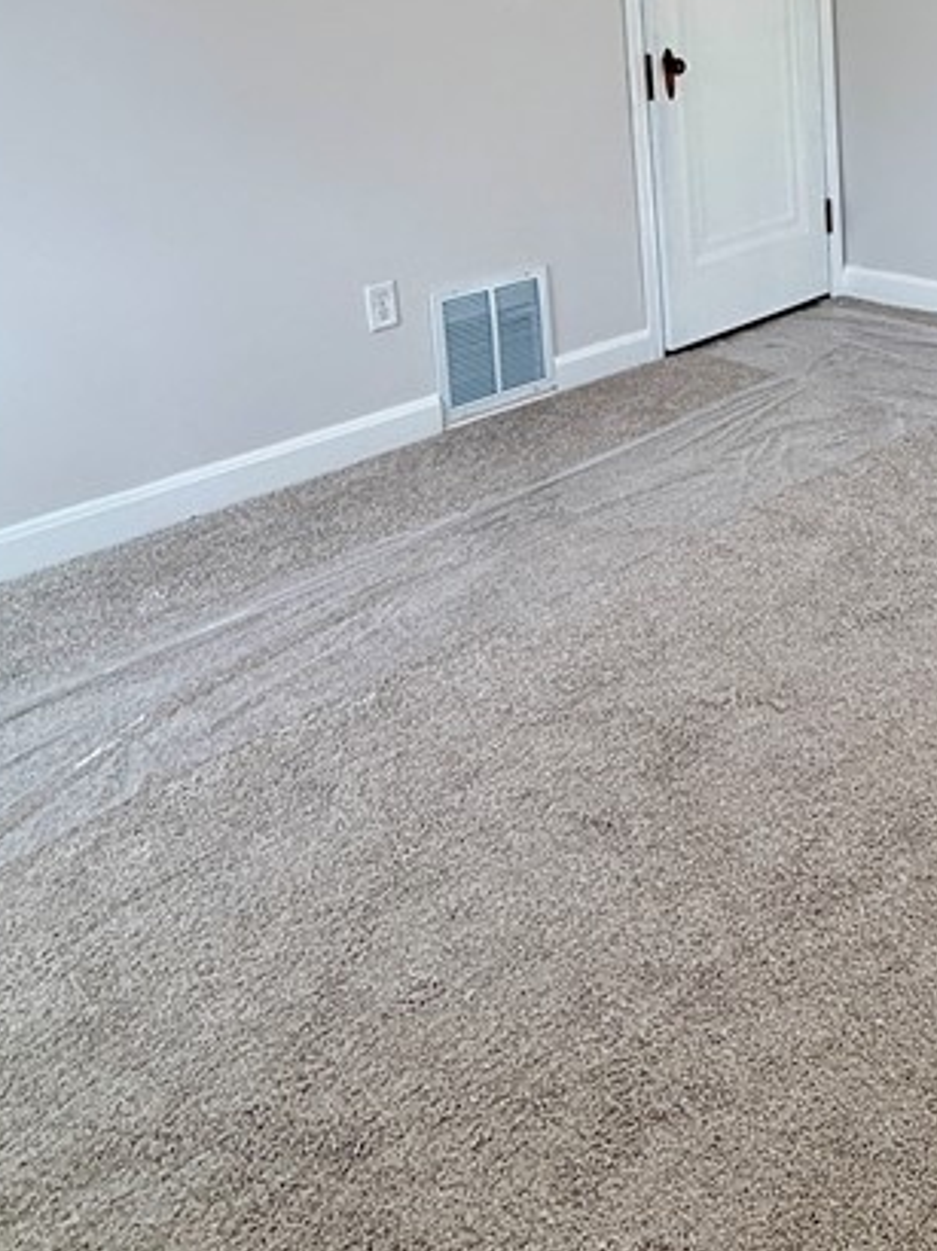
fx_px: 1265
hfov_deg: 37.4
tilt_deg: -6.3
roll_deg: +1.5
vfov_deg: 47.5
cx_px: 882
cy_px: 134
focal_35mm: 35
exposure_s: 1/120
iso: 100
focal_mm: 2.22
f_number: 2.2
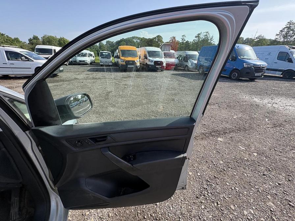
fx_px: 119
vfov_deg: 85.7
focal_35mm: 14
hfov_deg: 102.1
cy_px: 110
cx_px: 148
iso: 40
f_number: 2.2
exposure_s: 1/498
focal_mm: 2.22
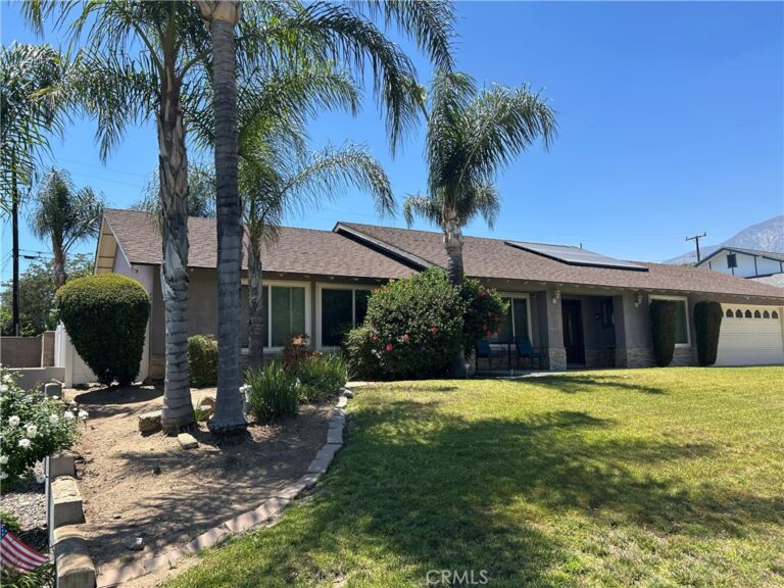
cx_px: 392
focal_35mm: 26
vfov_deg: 53.1
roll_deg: +2.1
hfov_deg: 67.3
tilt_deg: +6.7
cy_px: 294
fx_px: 589
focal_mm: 5.7
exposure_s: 1/2299
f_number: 1.5
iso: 50
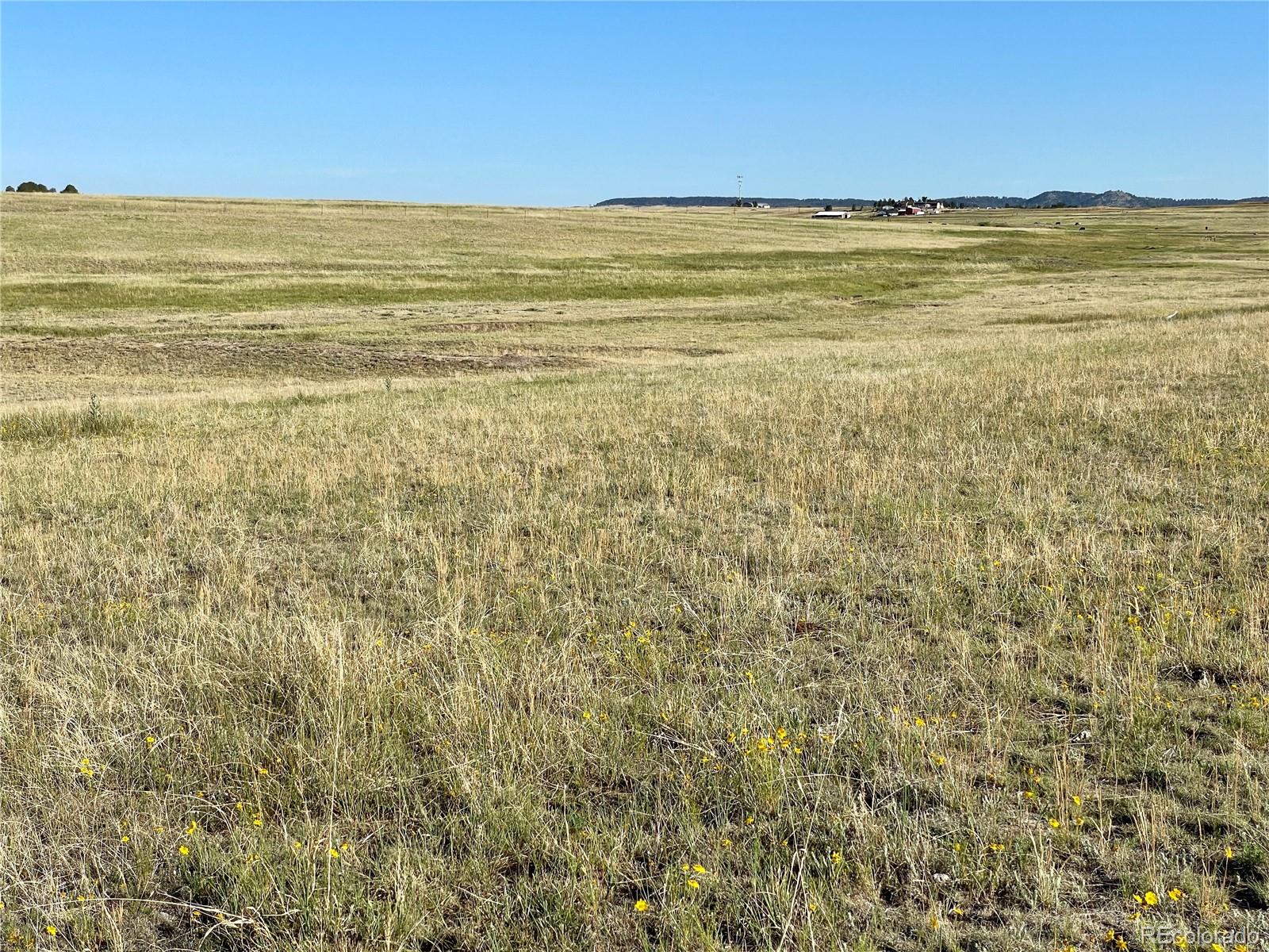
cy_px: 476
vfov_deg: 28.0
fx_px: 1906
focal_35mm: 52
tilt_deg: -9.2
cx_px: 634
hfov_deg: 36.8
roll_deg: +0.2
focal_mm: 6
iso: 25
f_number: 2
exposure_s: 1/1845
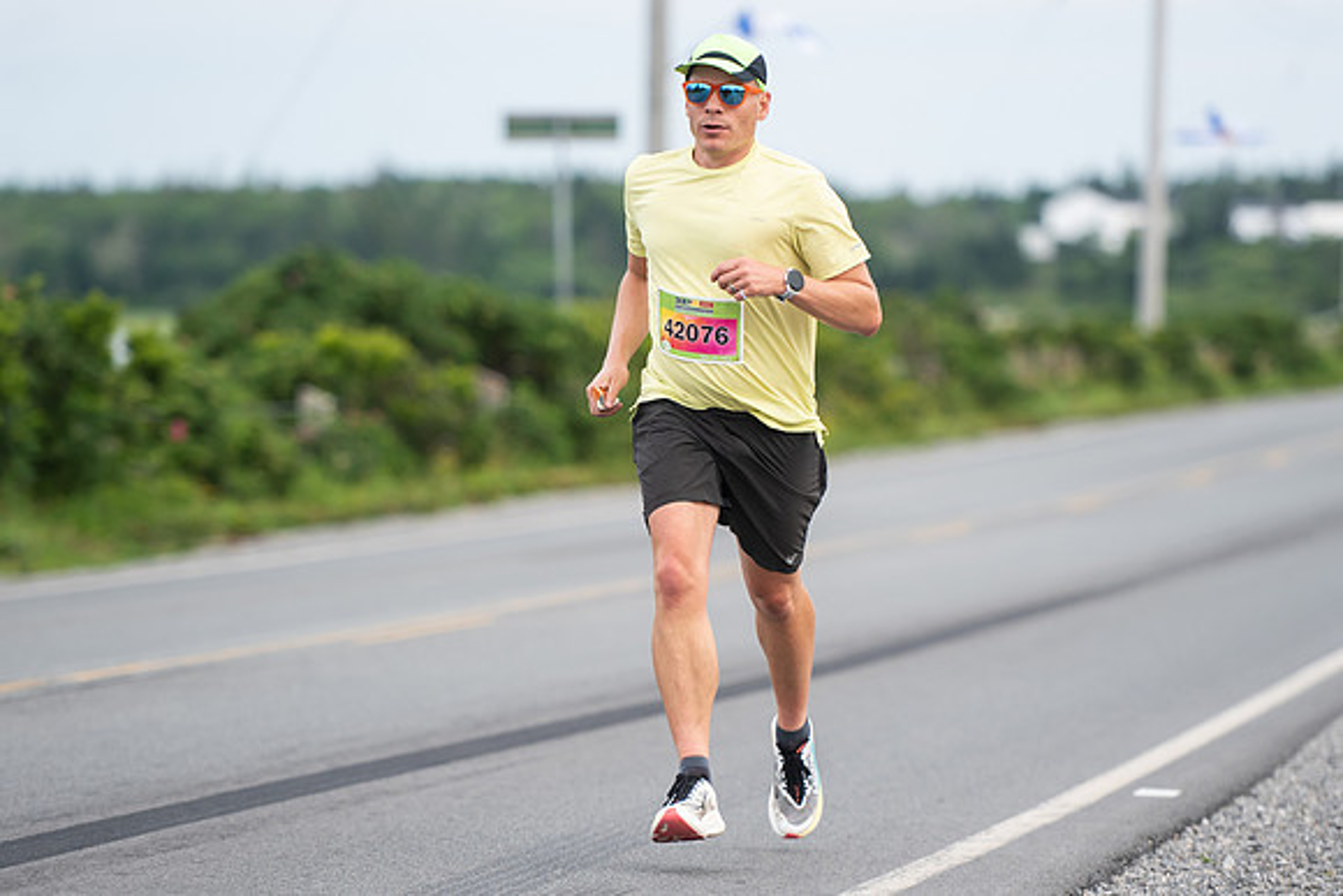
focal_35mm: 227
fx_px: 8470
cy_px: 508
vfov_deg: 6.1
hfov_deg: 9.1
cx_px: 671
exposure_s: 1/800
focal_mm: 175
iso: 500
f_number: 4
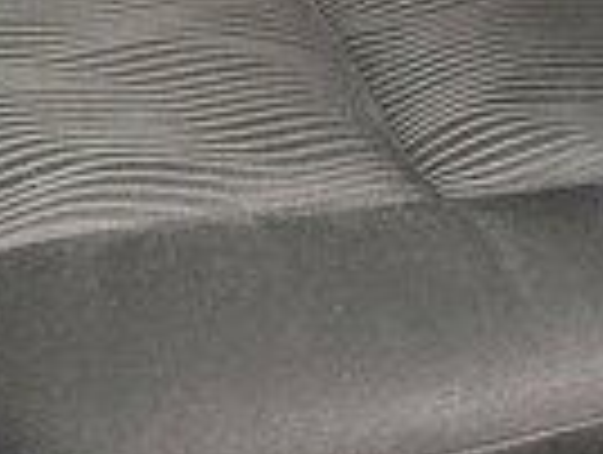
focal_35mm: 98
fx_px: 1710
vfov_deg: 13.3
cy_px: -425
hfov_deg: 20.0
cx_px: 266
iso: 160
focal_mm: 6.76
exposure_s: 1/243
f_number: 1.78
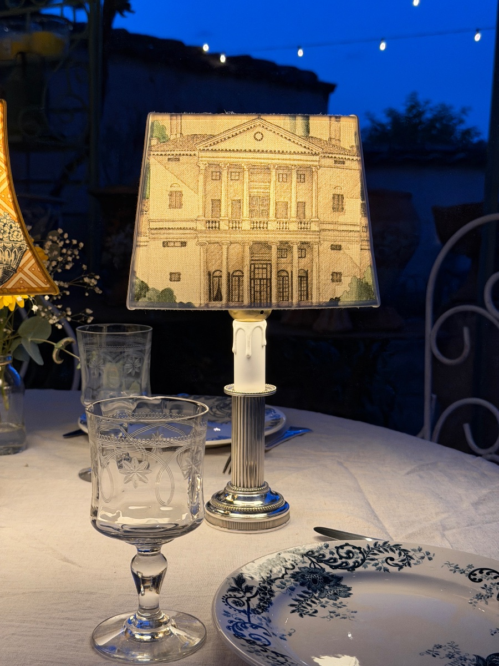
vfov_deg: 39.7
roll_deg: -1.5
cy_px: 333
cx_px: 250
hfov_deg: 30.3
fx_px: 923
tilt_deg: -9.1
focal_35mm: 48
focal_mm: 6.76
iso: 250
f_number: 1.78
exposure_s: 1/50
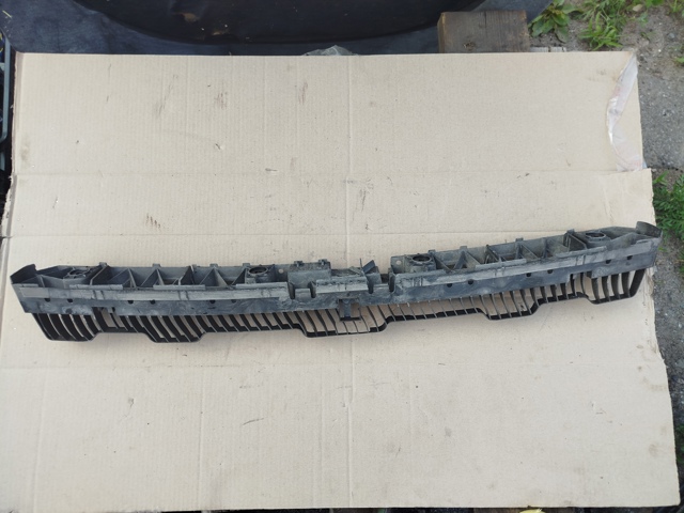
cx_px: 342
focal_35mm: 24
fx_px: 474
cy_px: 256
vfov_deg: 56.8
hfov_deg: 71.6
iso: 64
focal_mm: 5.31
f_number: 1.7
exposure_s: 1/50
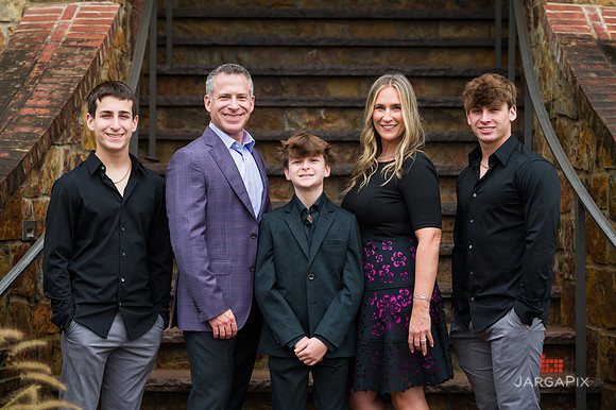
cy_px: 195
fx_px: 1872
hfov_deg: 18.7
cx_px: 325
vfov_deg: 12.5
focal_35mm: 109
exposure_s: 1/200
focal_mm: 102
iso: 200
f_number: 4
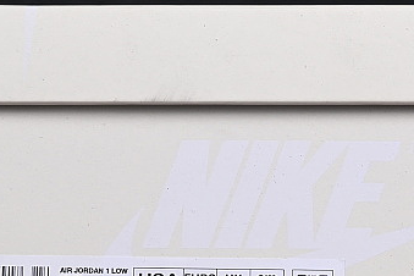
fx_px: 2748
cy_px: 125
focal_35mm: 239
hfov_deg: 8.6
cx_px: 292
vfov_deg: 5.7
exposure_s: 1/80
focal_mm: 50
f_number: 8
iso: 160
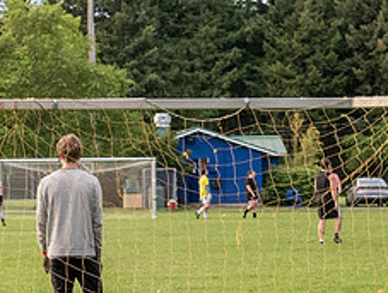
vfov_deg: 7.3
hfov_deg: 9.7
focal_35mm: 204
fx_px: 2290
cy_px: 157
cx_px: 75
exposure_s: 1/1000
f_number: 2.8
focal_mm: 40
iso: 1600
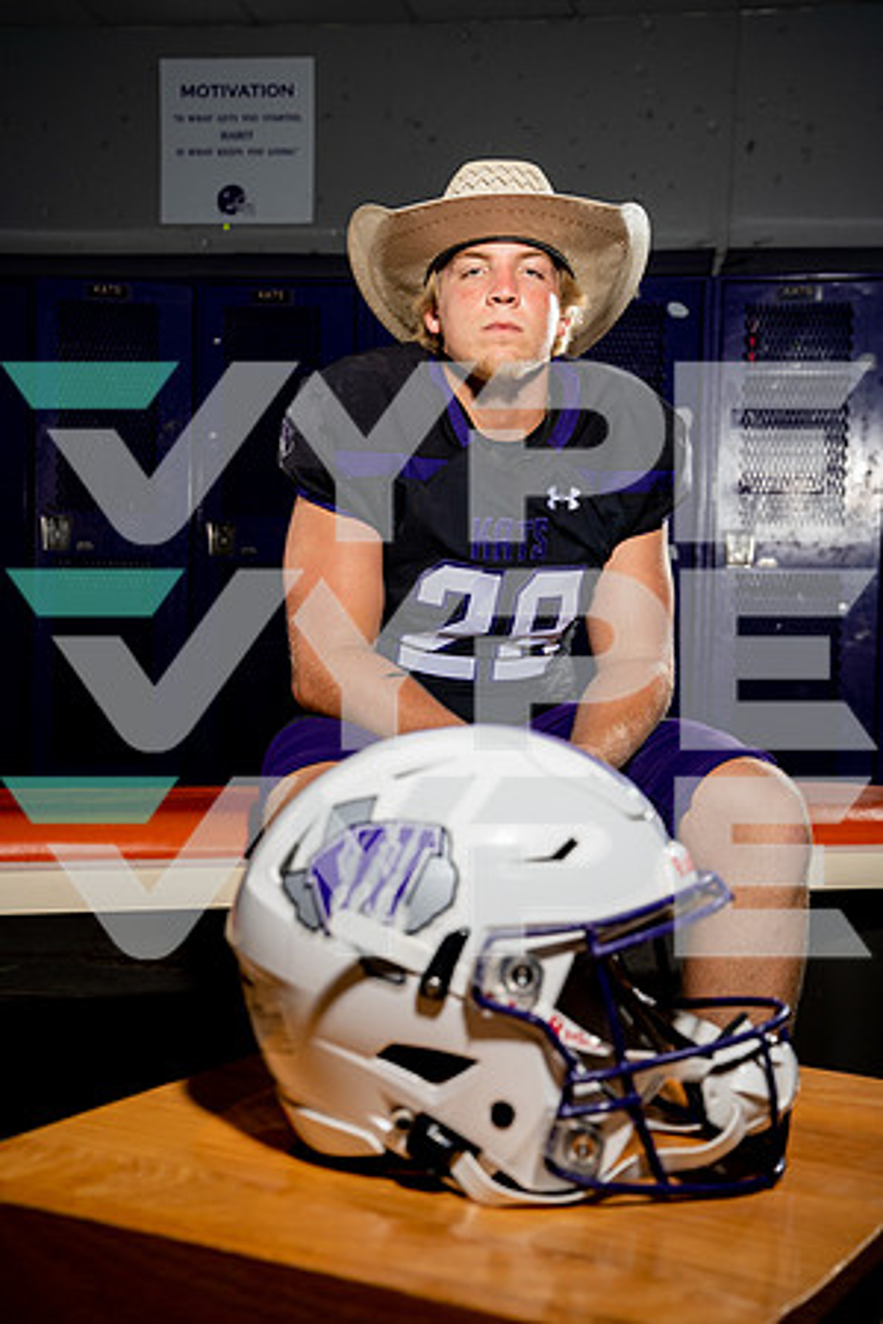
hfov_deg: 27.5
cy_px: 662
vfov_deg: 40.3
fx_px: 1803
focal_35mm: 49
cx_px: 442
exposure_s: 1/250
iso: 200
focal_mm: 49
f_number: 5.6
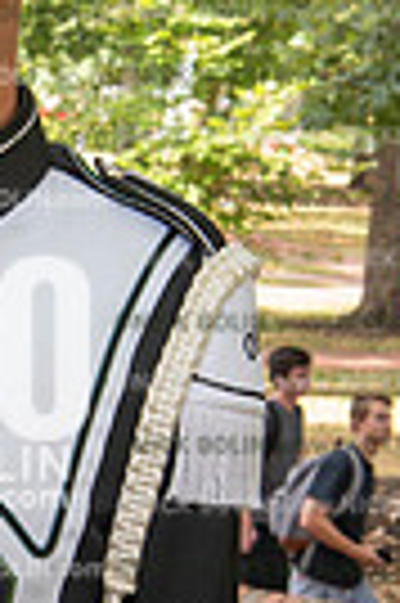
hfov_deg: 10.5
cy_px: 382
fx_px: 2139
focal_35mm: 128
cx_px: -99
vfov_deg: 16.0
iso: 500
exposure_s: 1/100
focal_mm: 38
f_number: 8
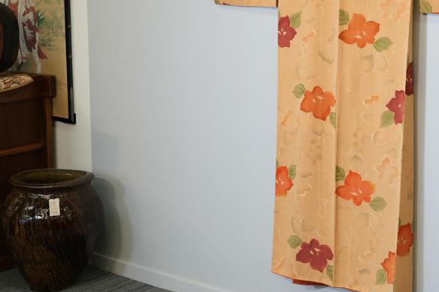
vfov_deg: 20.7
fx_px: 792
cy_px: 68
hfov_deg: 30.6
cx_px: 317
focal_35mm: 65
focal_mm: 35
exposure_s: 1/40
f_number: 4
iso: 250
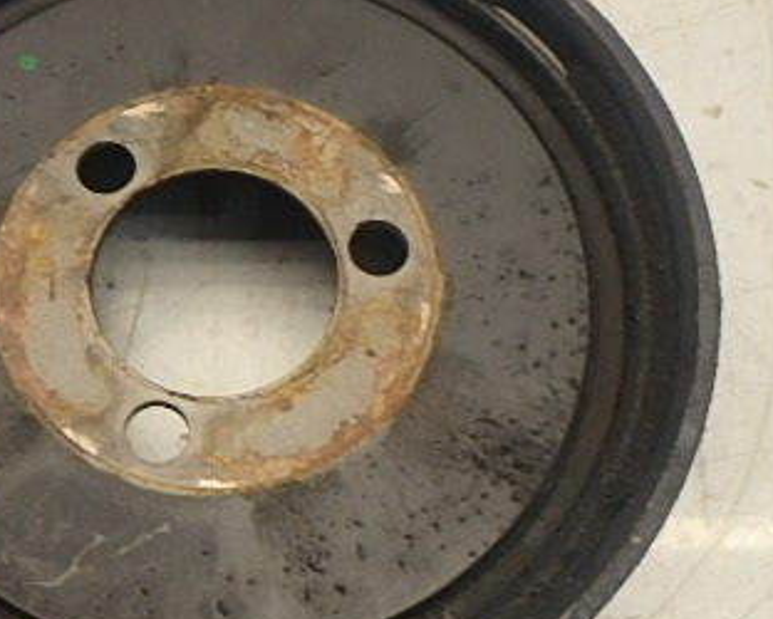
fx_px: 1328
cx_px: 243
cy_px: 376
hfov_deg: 32.1
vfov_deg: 26.2
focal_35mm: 58
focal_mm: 5.2
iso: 320
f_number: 4.6
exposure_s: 1/40
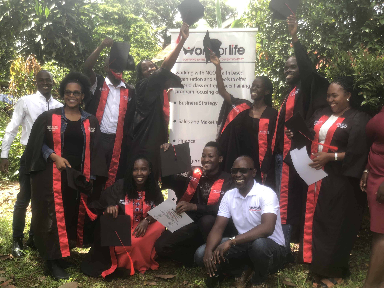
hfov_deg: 36.8
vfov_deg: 28.0
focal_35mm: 52
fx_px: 577
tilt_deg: -3.2
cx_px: 192
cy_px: 144
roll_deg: -3.9
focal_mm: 6
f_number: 2.4
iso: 16
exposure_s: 1/120
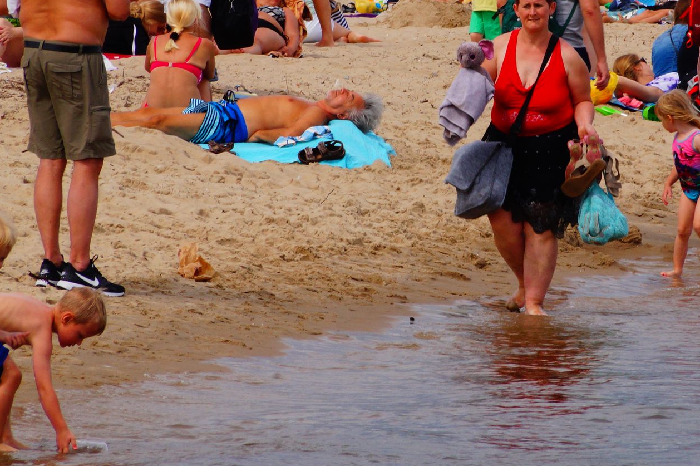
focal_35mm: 596
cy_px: 117
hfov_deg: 3.5
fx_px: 11581
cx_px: 479
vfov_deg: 2.3
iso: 320
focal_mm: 250
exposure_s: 1/125
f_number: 22
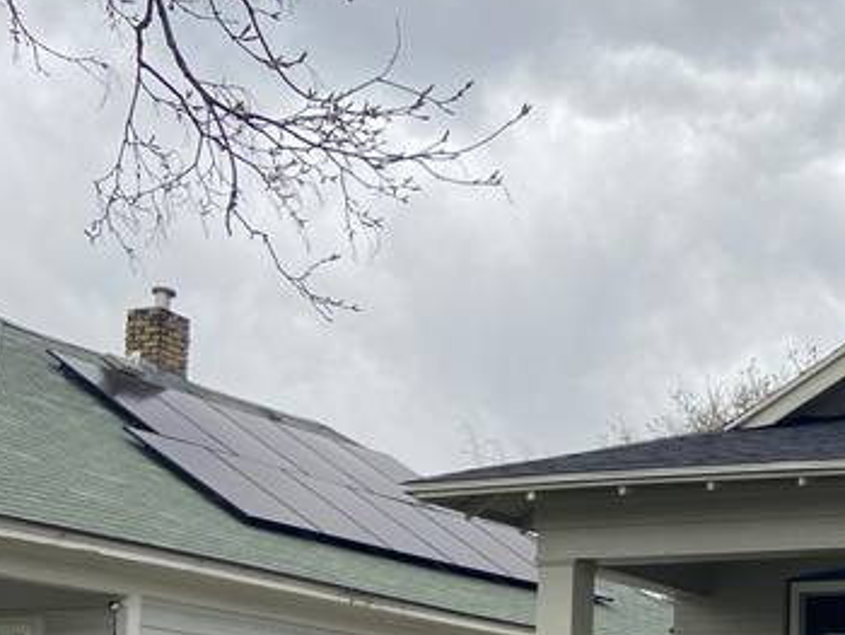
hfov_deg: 22.5
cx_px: 1147
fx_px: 1856
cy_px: 703
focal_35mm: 76
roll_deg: -1.0
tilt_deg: +3.5
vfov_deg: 18.6
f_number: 1.8
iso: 32
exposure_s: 1/738
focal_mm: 4.25
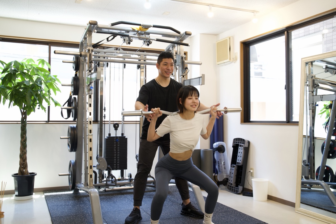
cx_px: 168
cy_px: 112
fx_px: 336
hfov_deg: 53.1
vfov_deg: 36.9
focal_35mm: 36
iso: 800
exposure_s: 1/60
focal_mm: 36
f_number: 4.5
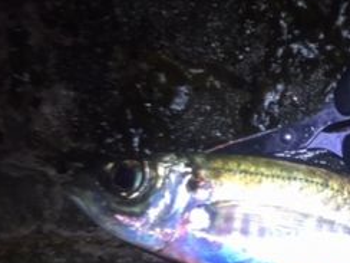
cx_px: 330
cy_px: 213
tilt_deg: -62.0
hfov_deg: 31.8
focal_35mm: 57
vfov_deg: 25.2
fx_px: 576
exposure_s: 1/30
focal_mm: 4.15
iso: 125
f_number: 2.2
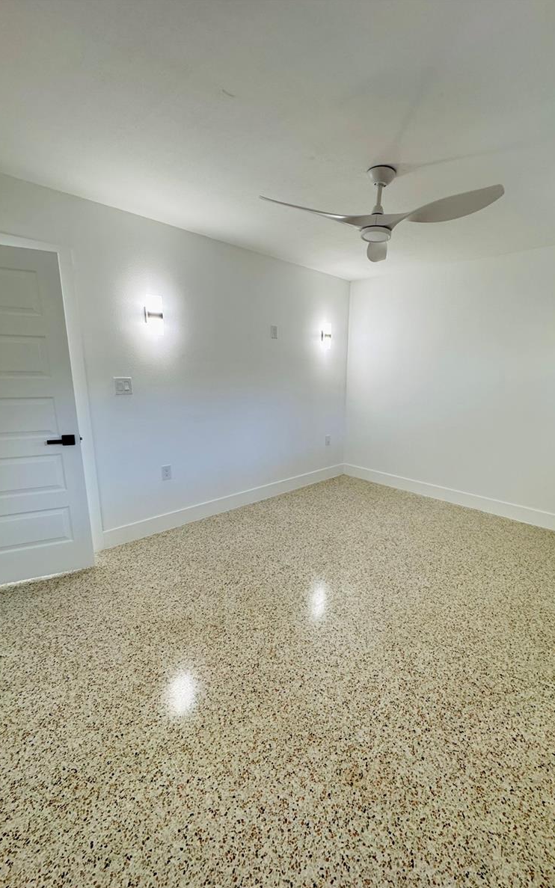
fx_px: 363
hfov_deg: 74.4
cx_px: 315
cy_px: 447
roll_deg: -1.6
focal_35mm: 15
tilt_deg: -12.5
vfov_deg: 101.5
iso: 250
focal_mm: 2.22
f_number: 2.2
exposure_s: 1/60
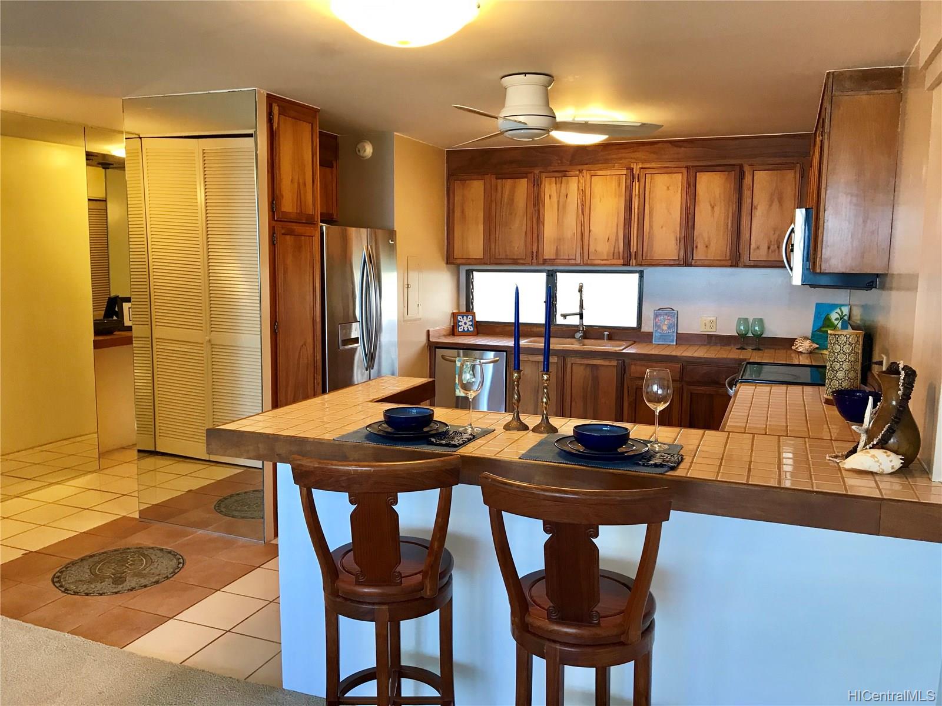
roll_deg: -0.4
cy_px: 353
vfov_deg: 49.7
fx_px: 762
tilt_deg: -6.2
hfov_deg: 63.4
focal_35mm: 28
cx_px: 471
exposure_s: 1/30
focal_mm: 3.99
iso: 25
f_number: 1.8
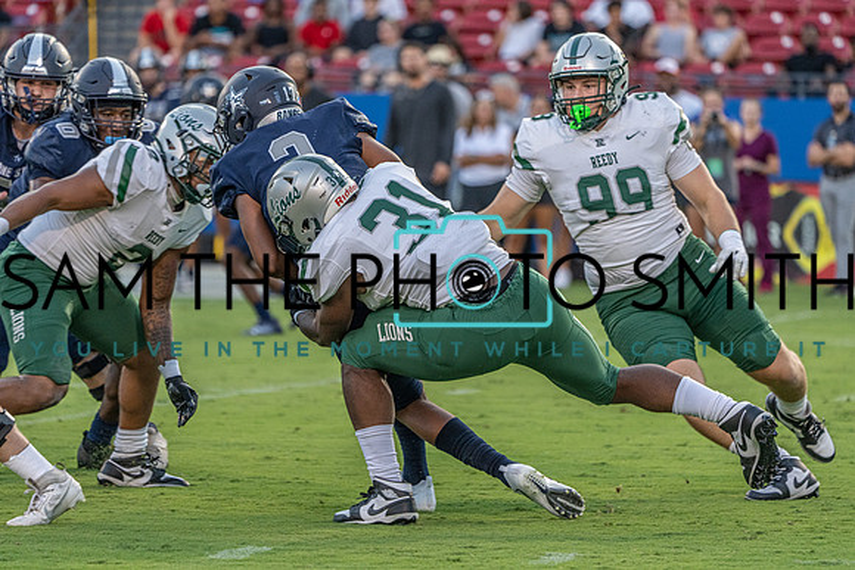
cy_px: 285
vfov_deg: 4.6
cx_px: 428
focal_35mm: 300
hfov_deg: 6.9
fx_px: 7126
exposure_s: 1/1000
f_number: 5.6
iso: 2500
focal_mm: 300
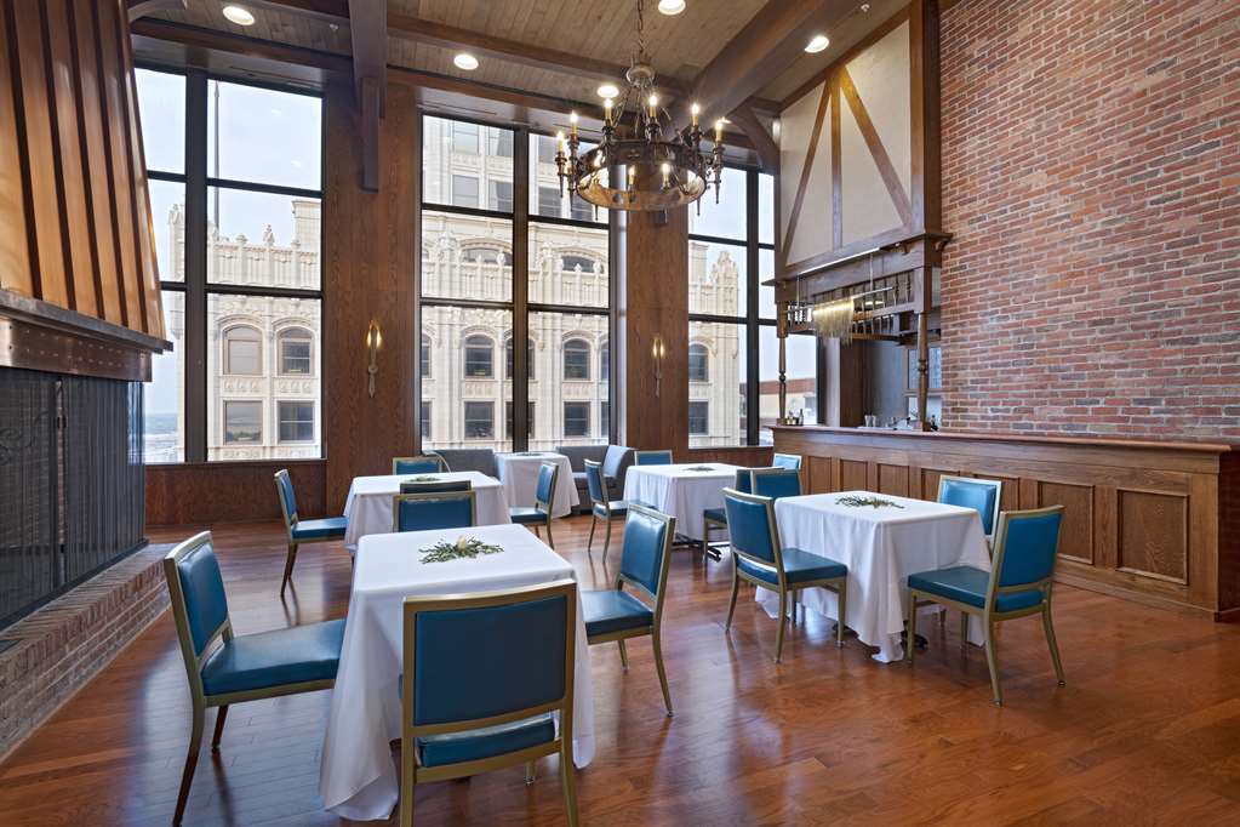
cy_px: 414
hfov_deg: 93.3
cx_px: 620
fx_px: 586
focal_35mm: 17
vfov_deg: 70.4
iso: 200
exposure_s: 2
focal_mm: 17
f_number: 13
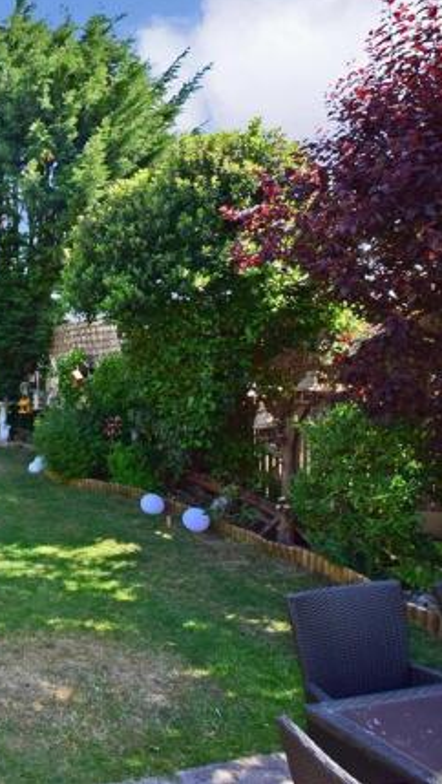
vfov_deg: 76.3
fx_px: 499
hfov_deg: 34.5
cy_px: 387
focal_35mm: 24
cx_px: -126
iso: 400
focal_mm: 10
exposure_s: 1/125
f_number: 11
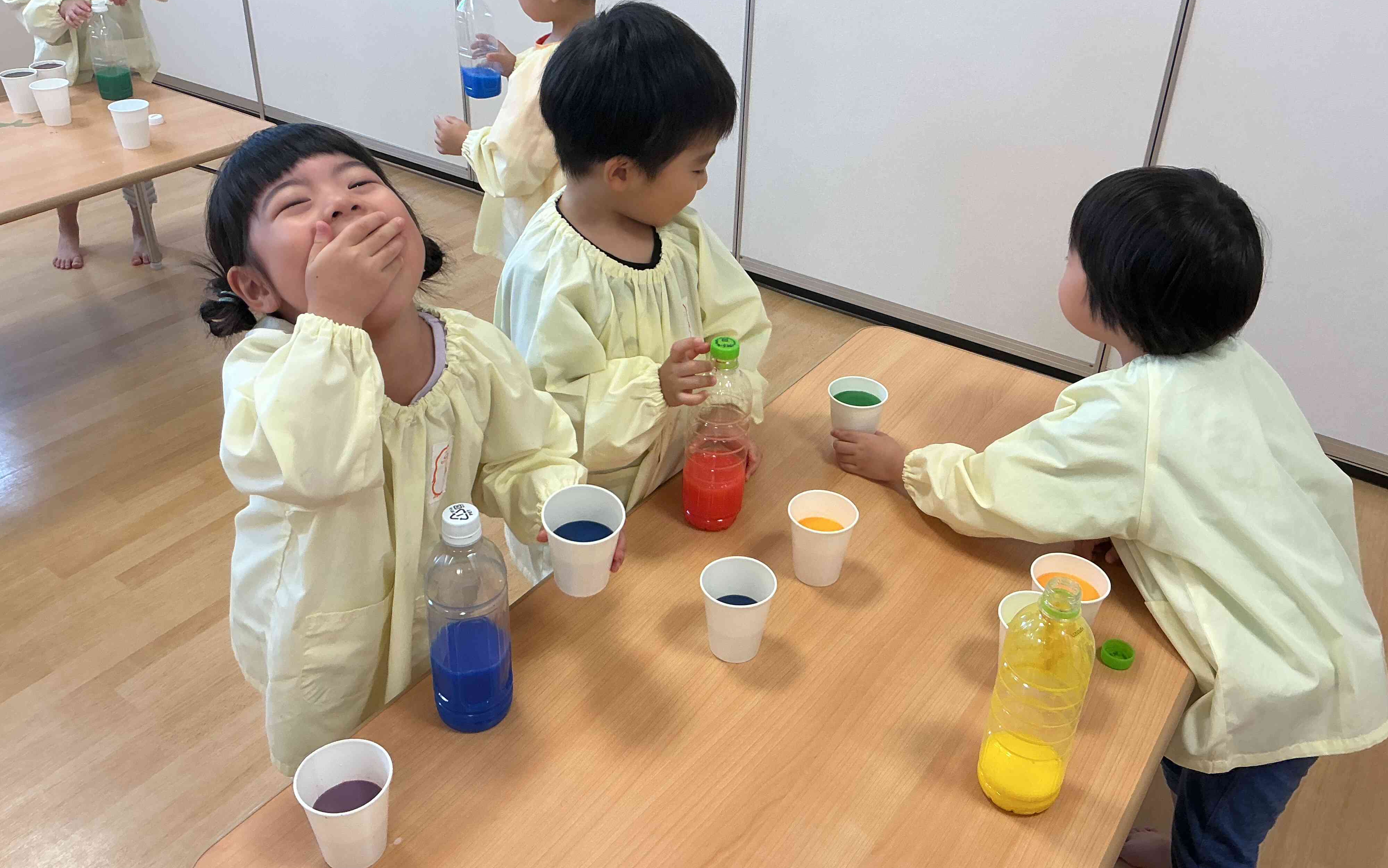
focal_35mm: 31
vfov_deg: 40.5
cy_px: 370
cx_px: 694
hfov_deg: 61.2
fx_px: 1173
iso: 40
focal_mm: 3
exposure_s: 1/120
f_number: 1.8
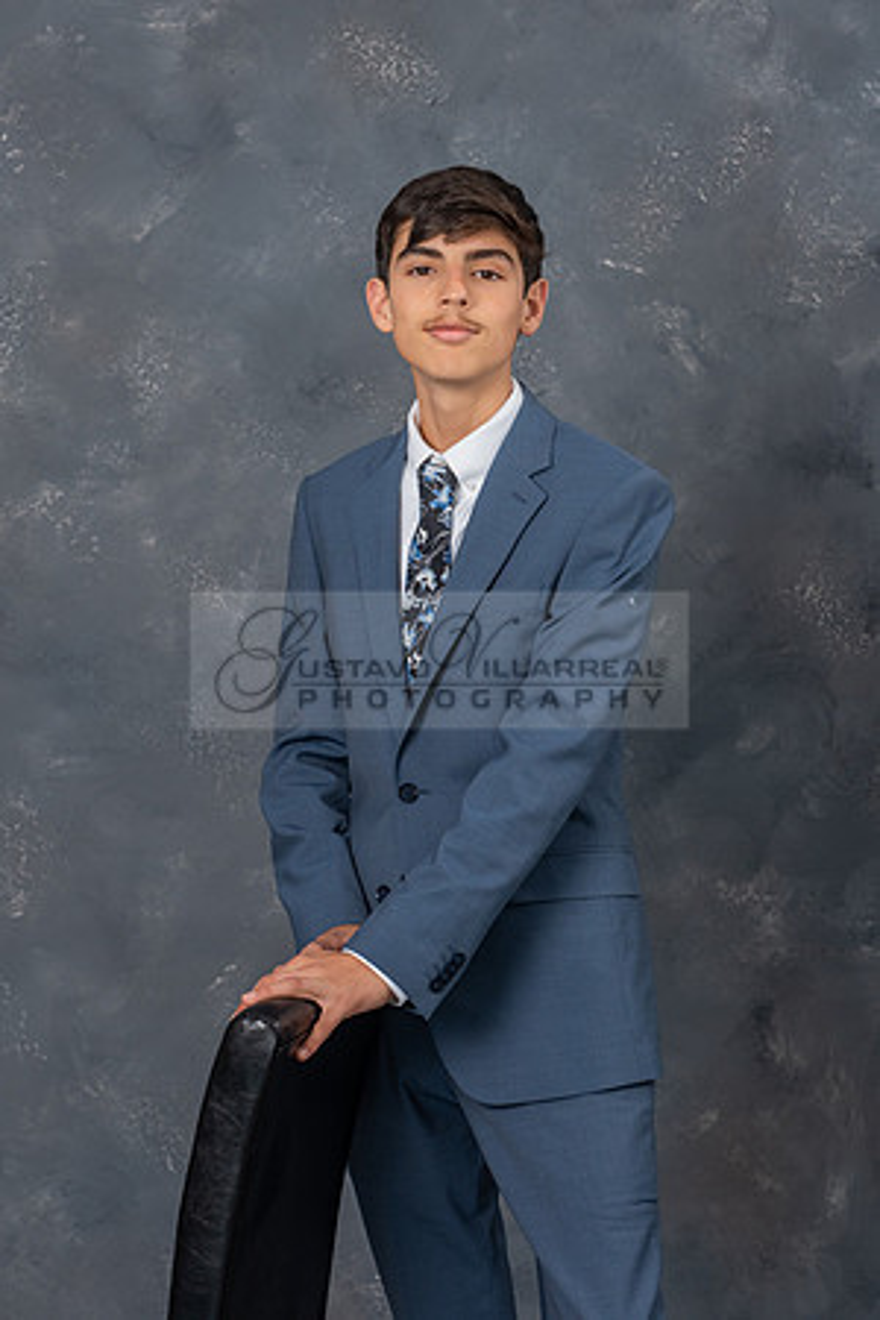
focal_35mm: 91
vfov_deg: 22.5
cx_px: 425
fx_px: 3325
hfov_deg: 15.1
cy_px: 632
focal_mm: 58
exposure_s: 1/160
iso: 200
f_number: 5.6
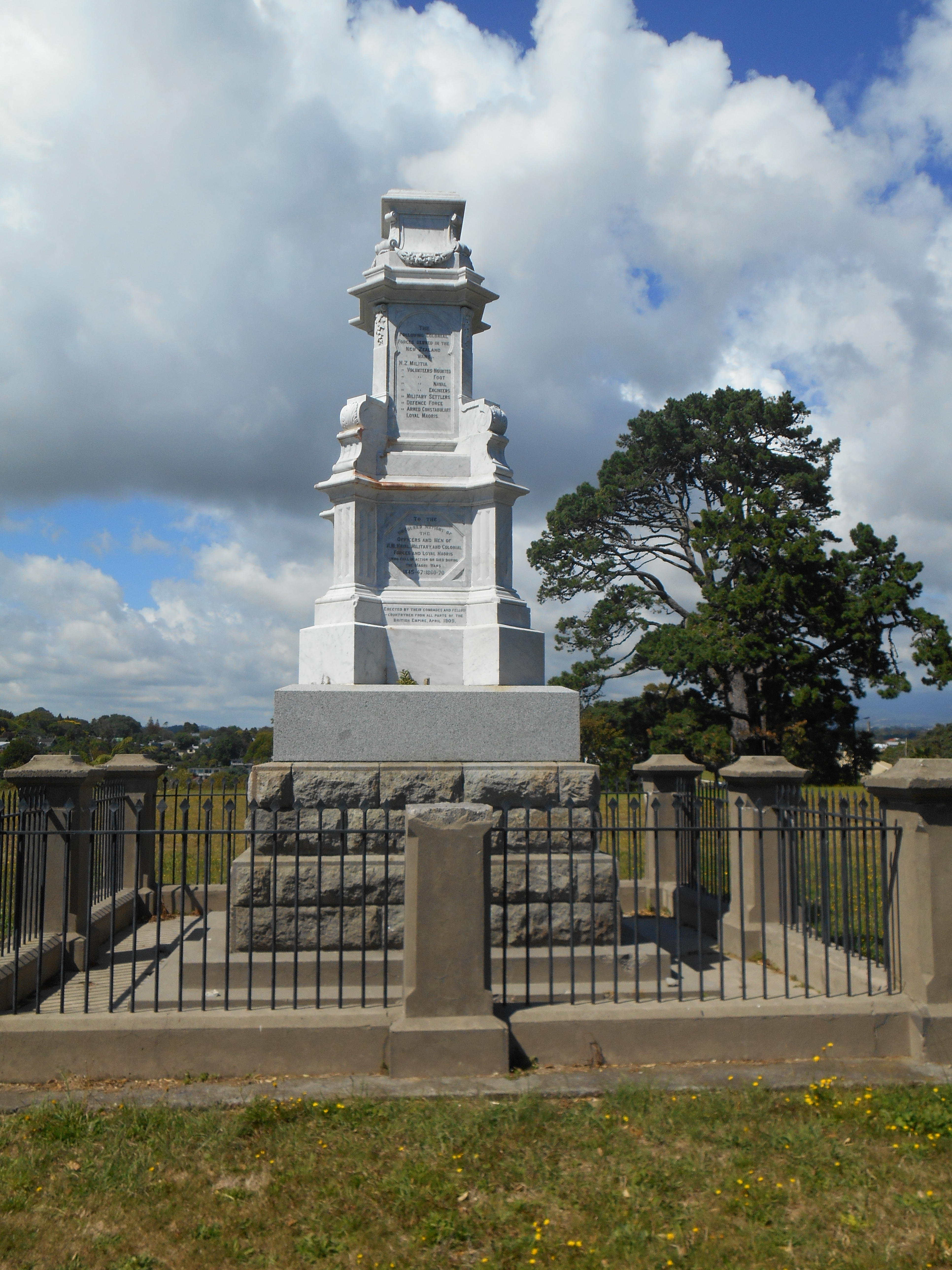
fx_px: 1137
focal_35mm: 31
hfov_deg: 45.4
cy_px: 635
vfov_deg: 58.4
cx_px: 476
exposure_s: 1/1250
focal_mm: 5.5
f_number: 3.6
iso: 80
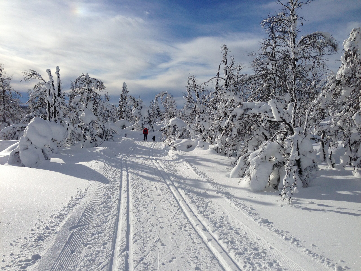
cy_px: 136
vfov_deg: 42.9
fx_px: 344
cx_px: 180
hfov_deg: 55.4
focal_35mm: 33
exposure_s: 1/5435
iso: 50
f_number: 2.4
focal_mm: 4.12
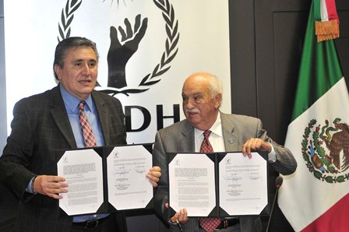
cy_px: 116
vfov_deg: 11.4
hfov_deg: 17.1
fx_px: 1162
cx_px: 174
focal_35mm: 120
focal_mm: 80
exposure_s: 1/100
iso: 400
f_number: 3.2
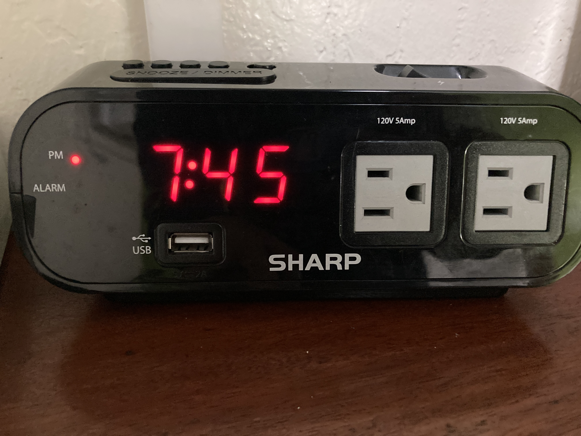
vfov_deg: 49.7
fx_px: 470
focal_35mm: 28
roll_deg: -1.4
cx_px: 290
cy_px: 218
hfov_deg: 63.4
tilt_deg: -25.0
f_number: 1.8
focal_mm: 3.99
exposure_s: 1/15
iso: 800
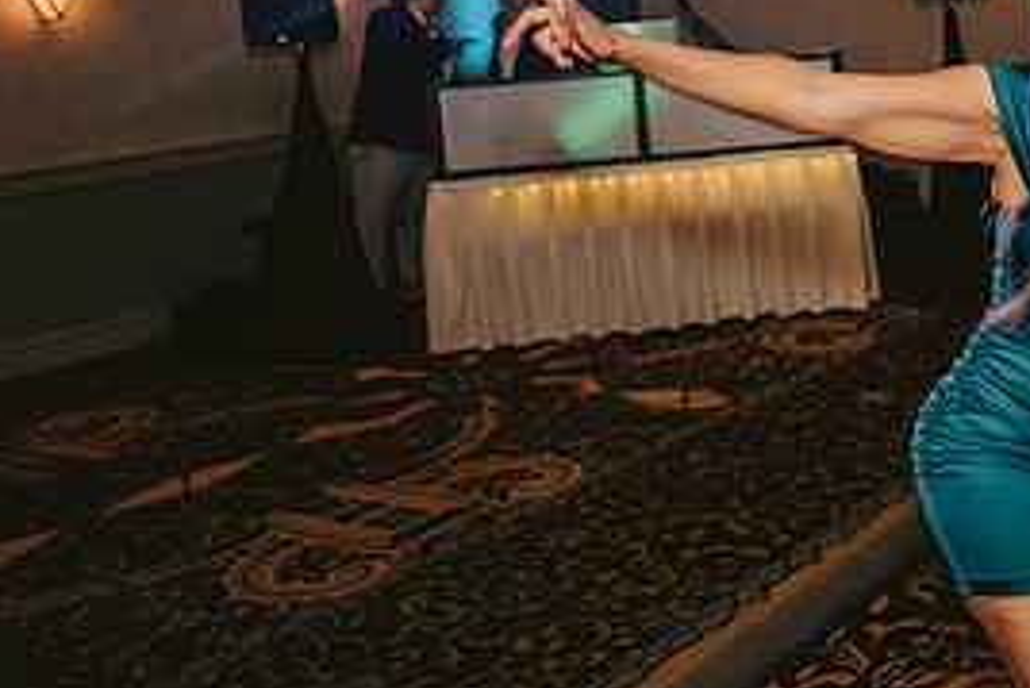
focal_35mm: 52
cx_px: 957
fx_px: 1489
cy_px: 140
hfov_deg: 35.5
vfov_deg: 25.6
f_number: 2.8
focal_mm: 24
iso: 800
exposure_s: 1/100
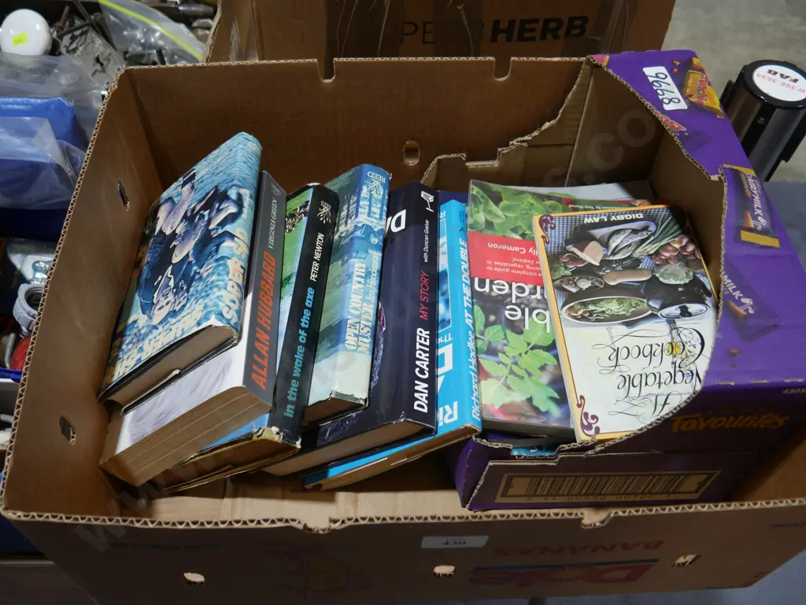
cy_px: 302
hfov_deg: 59.9
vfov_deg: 46.8
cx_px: 403
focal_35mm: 30
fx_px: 699
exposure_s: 1/60
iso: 200
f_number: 3.6
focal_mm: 15
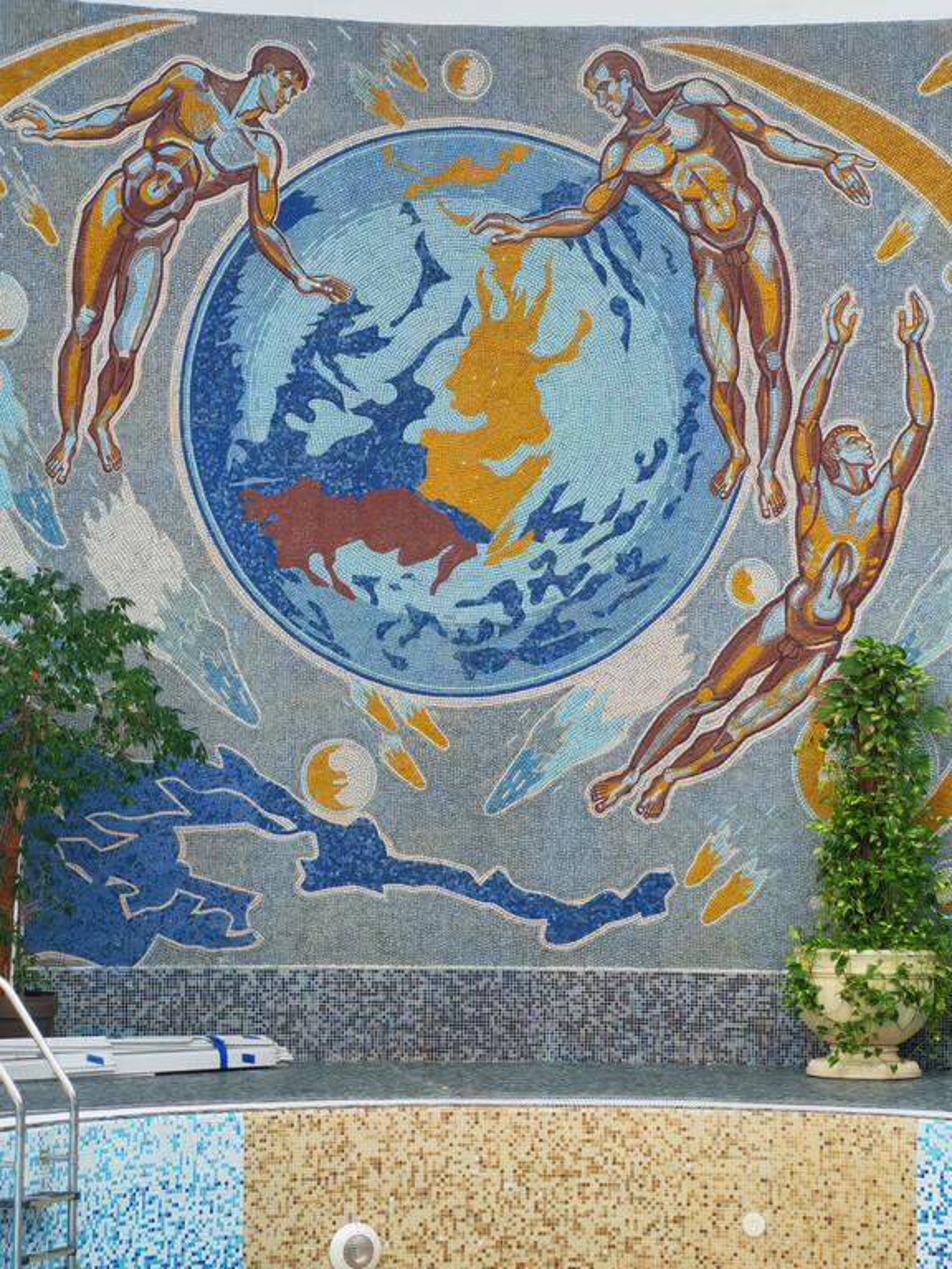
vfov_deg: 15.8
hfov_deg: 11.9
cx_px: 476
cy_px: 634
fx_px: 4584
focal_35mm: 125
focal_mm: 6.12
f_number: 1.9
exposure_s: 1/100
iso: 160
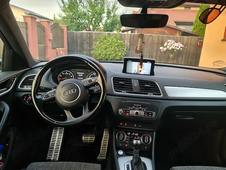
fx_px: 163
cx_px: 113
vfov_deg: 54.9
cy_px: 85
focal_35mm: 25
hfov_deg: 69.4
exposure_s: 1/50
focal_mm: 7
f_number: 1.8
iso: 250
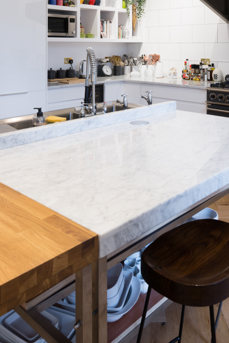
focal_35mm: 36
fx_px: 343
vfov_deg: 48.7
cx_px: 139
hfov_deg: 36.8
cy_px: 50
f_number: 11
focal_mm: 19
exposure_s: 1/1.67
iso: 100
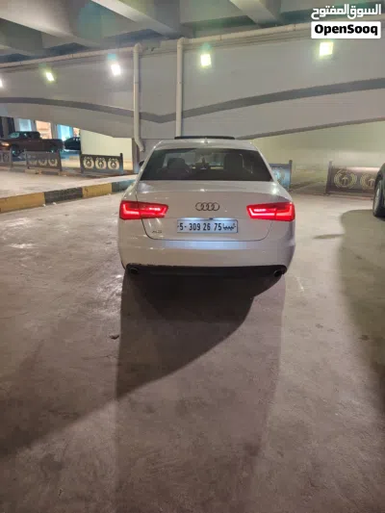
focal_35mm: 24
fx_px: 356
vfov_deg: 71.6
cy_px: 256
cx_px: 192
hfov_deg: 56.8
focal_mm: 5.25
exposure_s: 1/25
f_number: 1.75
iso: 938
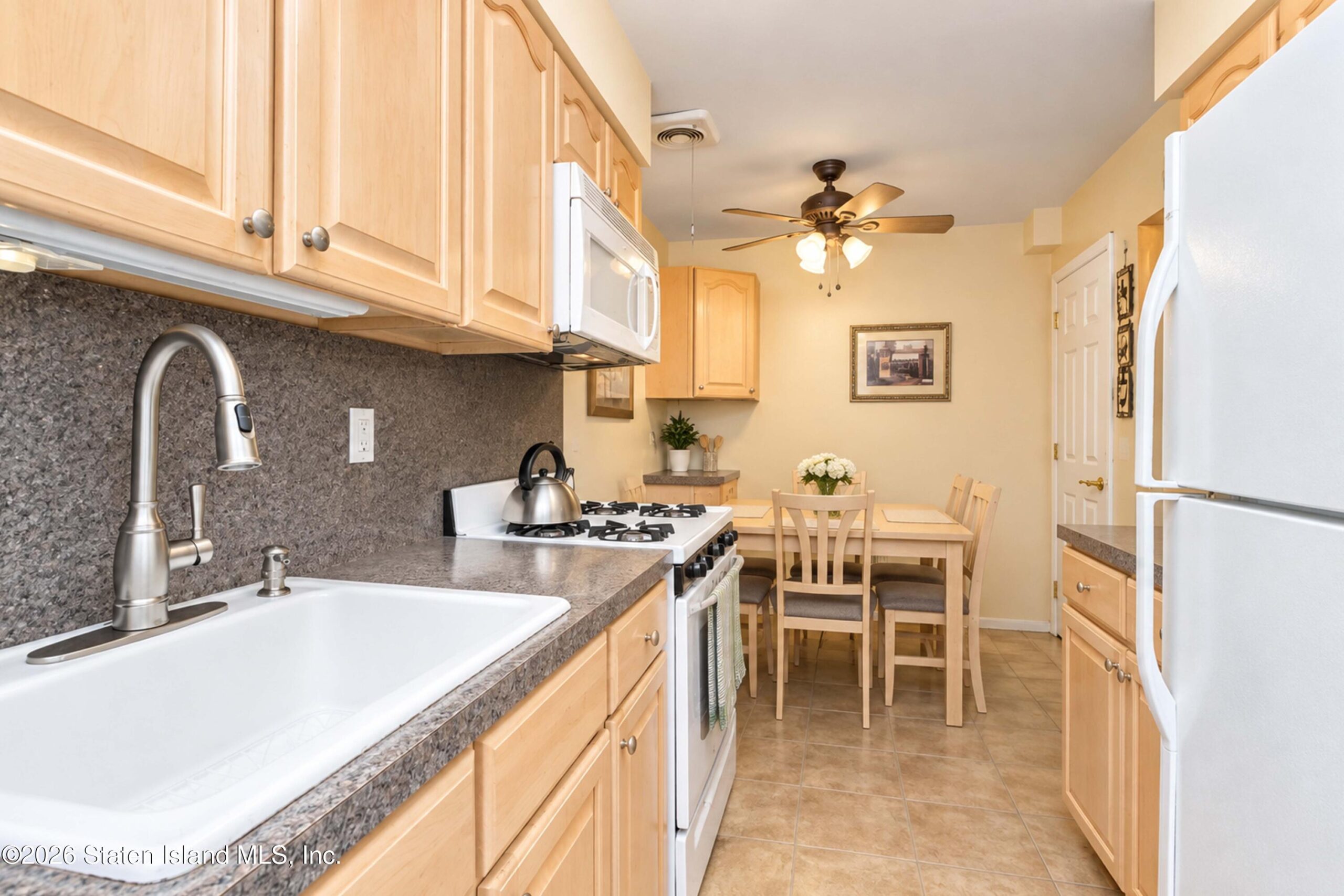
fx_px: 560
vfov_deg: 77.3
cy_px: 448
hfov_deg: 100.4
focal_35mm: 15
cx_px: 672
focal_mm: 10
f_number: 9
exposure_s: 1/100
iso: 2000
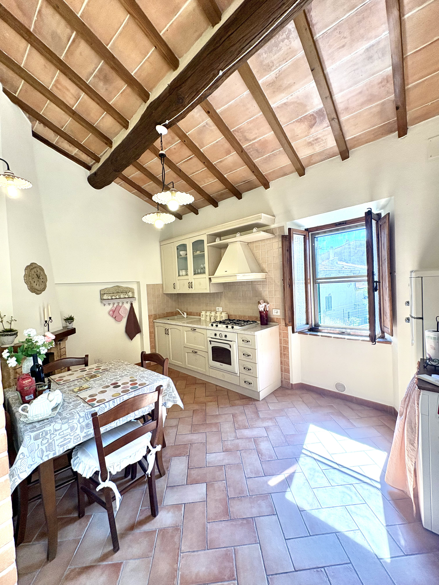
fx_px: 237
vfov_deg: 102.1
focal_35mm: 14
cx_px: 220
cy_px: 292
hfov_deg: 85.7
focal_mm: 2.22
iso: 125
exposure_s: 1/100
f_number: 2.2
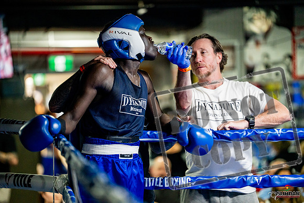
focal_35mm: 142
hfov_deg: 14.4
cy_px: 102
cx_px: 152
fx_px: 1199
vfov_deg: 9.7
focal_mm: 142
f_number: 2
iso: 4000
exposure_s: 1/1000
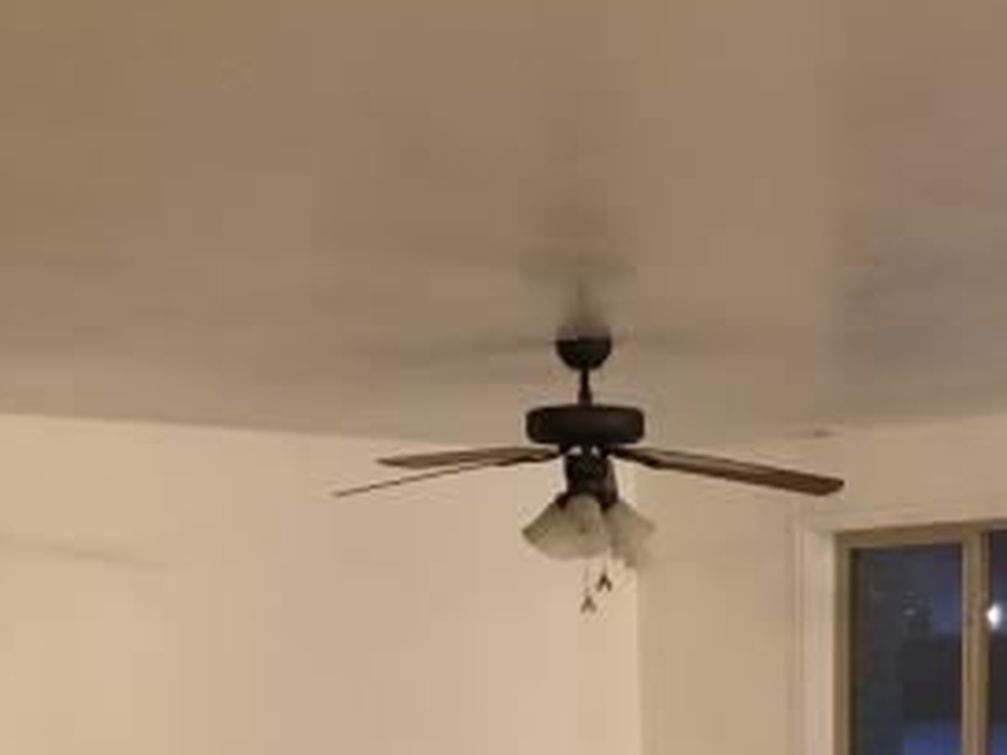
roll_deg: +0.8
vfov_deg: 21.0
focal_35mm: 66
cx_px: 637
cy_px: 859
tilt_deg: -7.1
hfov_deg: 29.3
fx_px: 1920
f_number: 1.8
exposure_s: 1/11
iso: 100
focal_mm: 4
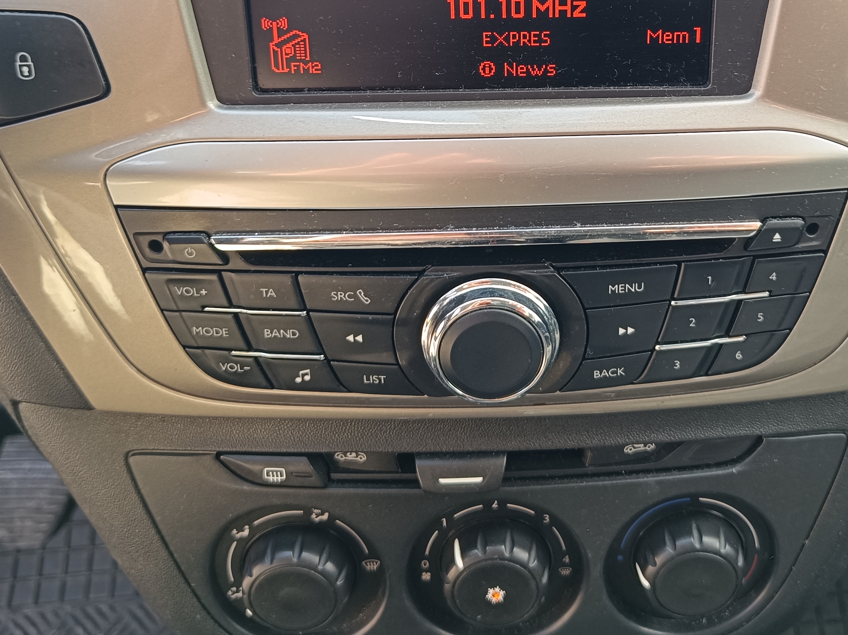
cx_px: 521
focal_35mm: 39
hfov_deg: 47.5
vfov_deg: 35.6
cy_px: 124
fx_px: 955
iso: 112
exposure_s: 1/101
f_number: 1.88
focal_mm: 5.59
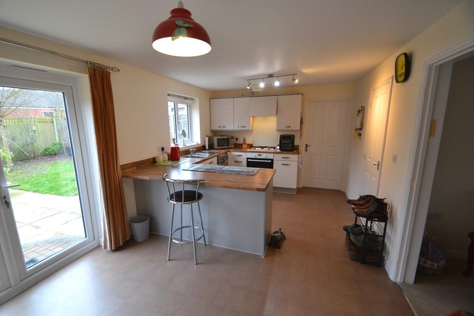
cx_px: 237
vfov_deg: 77.3
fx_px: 198
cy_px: 158
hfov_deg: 100.4
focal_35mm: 15
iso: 800
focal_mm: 10
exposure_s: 1/60
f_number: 3.5
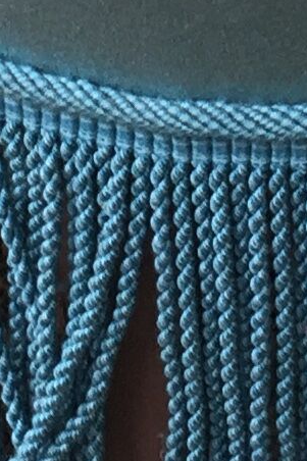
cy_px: -446
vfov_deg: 8.9
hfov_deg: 6.2
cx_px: 431
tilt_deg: -31.6
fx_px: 2791
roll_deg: +0.6
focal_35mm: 218
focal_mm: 4.15
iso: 40
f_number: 2.2
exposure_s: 1/100
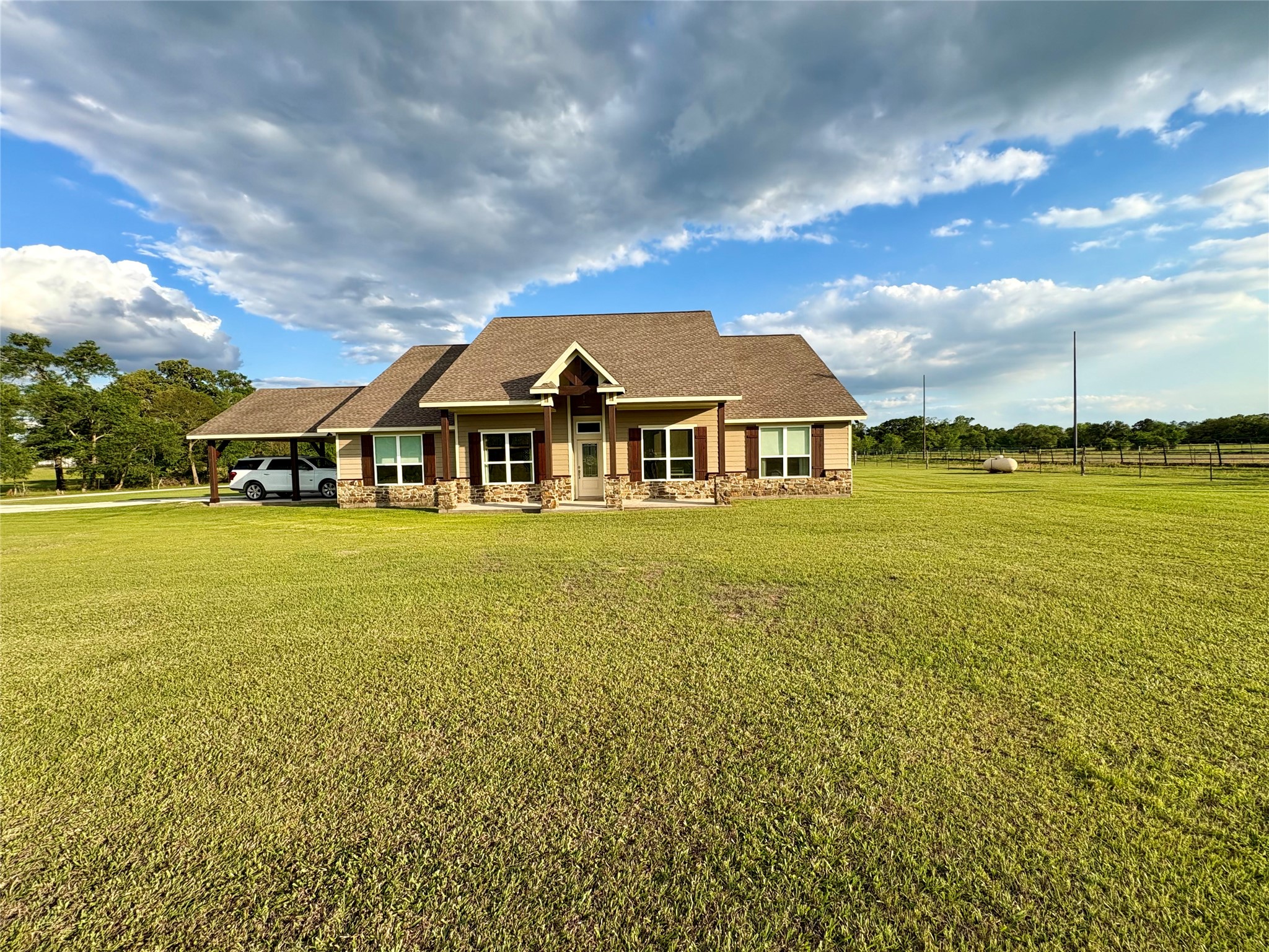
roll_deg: +0.9
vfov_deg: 85.7
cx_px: 634
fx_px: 513
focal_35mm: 14
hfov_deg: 102.1
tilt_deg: -2.7
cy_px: 476
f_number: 2.2
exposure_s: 1/1020
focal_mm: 2.22
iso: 40
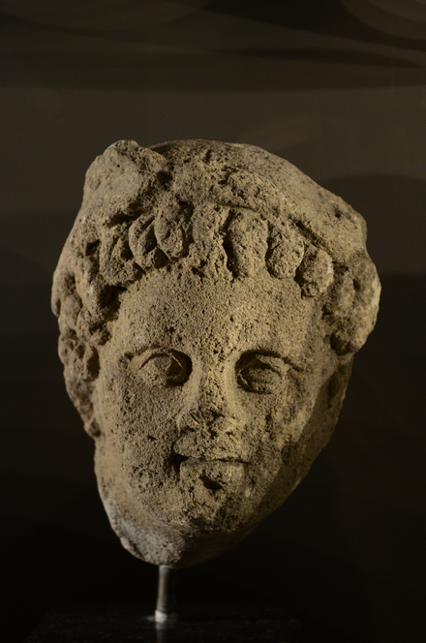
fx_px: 1658
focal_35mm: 93
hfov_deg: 14.6
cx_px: 213
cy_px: 322
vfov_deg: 21.9
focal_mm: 62
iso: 1000
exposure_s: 1/30
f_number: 5
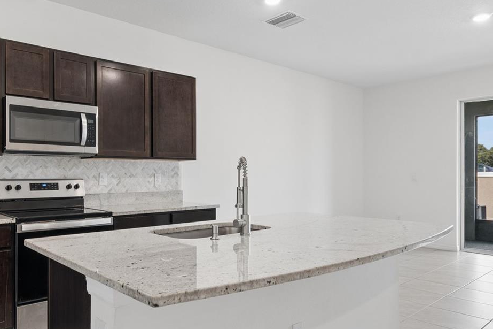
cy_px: 167
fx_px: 356
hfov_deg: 68.0
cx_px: 177
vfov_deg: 49.5
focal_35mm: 26
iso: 100
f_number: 7.1
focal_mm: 10
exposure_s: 1/1.67
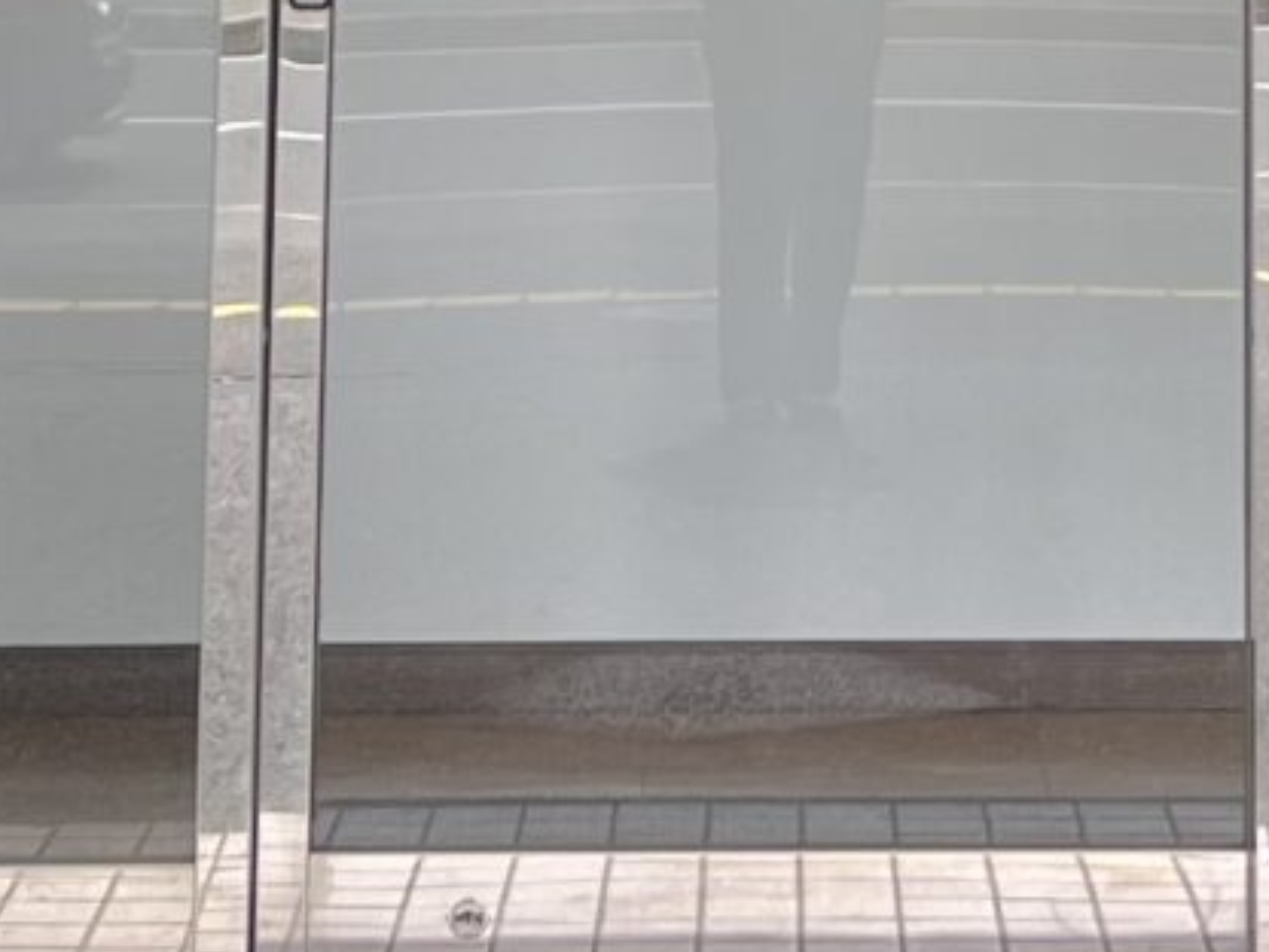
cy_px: -1114
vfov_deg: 8.6
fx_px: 5865
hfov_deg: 12.3
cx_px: 982
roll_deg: +0.0
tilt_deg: +6.6
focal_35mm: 160
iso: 50
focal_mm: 5.7
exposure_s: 1/539
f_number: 1.5
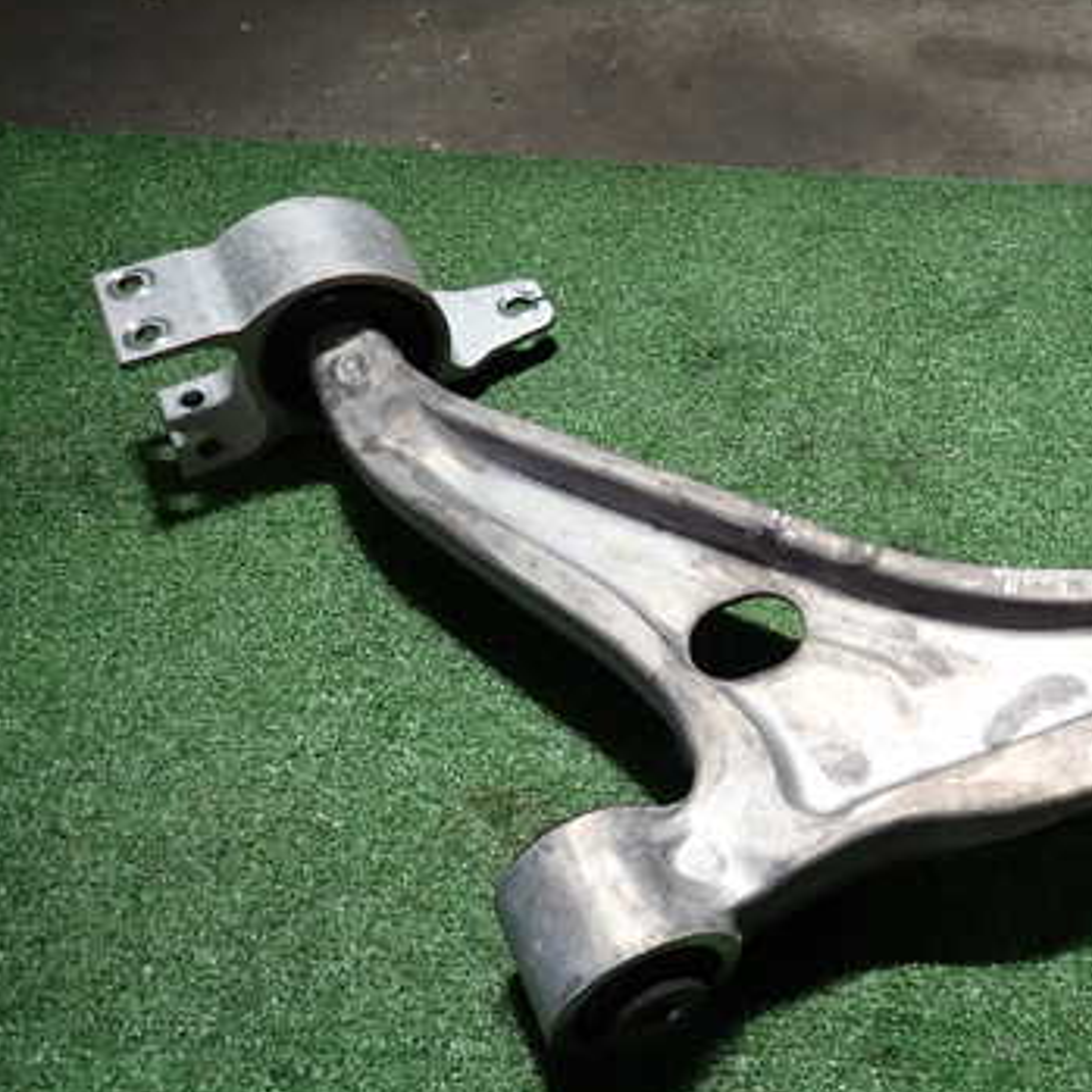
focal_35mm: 38
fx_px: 1356
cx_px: 904
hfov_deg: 41.6
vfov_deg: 43.9
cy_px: 563
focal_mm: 4.5
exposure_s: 1/80
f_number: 2
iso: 100
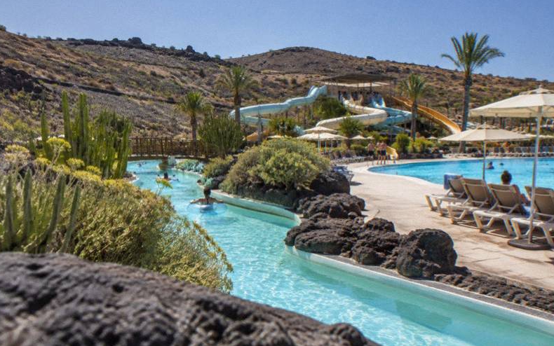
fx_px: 997
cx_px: 274
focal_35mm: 66
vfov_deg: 19.7
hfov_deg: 31.1
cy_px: 182
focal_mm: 64
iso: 320
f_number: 9
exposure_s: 1/200
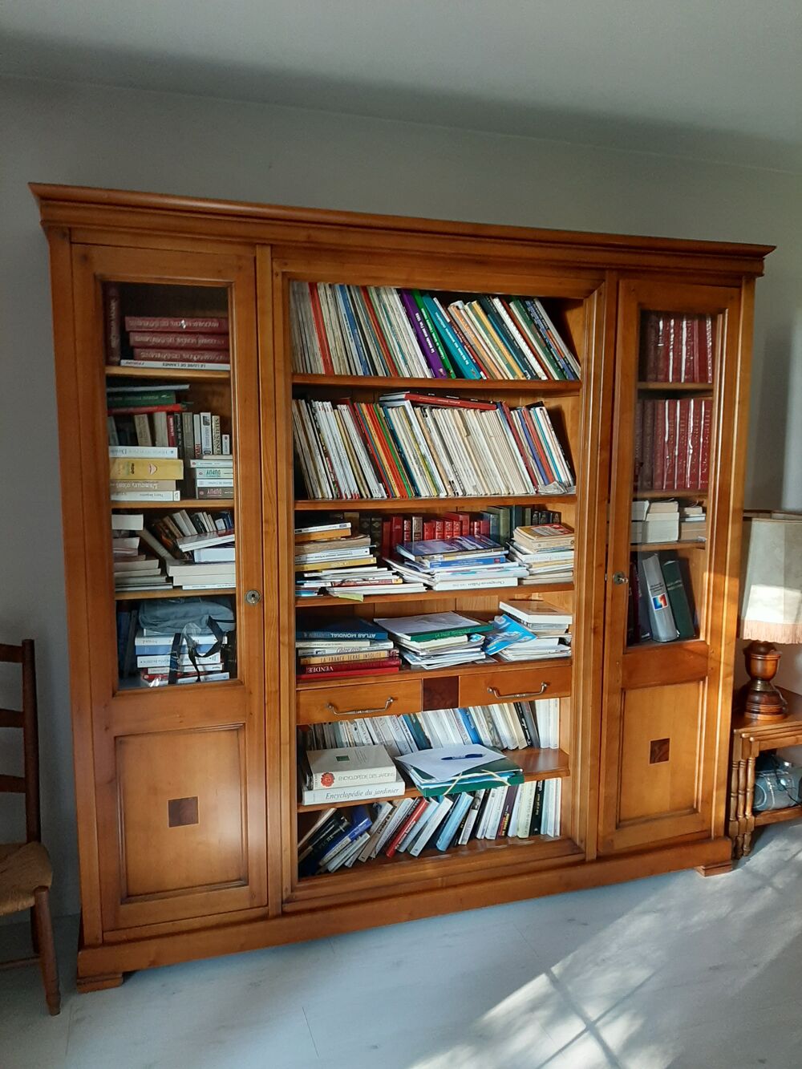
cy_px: 534
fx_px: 803
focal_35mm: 26
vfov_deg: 67.3
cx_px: 401
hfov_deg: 53.1
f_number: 1.7
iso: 200
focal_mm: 3.93
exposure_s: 1/33
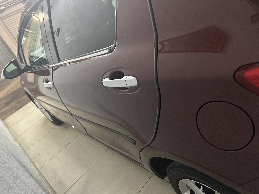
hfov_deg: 67.3
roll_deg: +26.0
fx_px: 195
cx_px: 130
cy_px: 97
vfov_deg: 53.1
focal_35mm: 26
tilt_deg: -29.4
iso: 500
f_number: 1.5
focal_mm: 5.7
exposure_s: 1/33
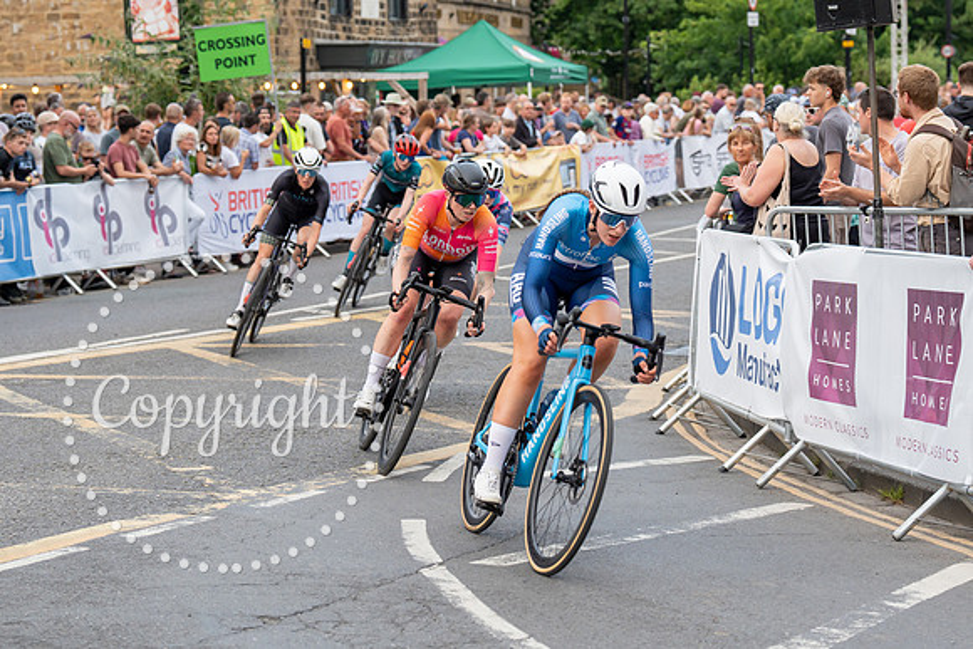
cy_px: 280
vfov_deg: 15.0
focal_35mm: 91
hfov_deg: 22.3
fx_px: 2463
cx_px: 571
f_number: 4
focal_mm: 77
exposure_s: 1/800
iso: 800
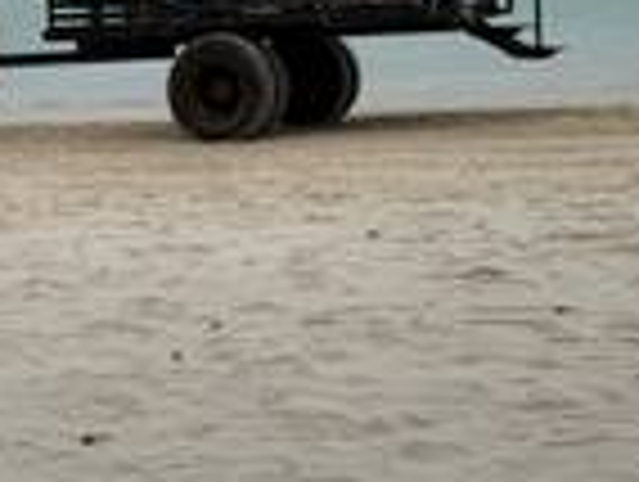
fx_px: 1498
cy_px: 104
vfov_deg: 18.1
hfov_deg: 23.9
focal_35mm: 81
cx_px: 202
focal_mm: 6.76
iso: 80
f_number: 1.78
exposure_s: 1/3279
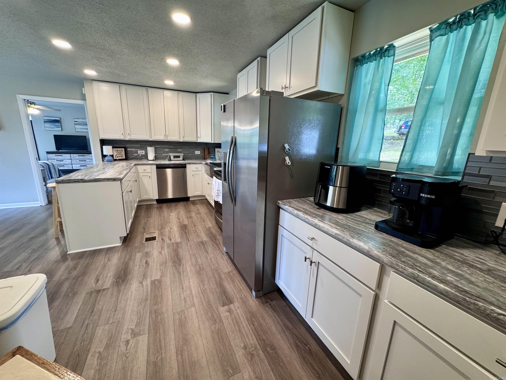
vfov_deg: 85.7
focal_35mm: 14
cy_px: 190
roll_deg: -1.8
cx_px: 253
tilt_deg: -13.2
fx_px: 205
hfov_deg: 102.1
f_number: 2.2
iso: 160
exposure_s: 1/60
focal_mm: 2.22
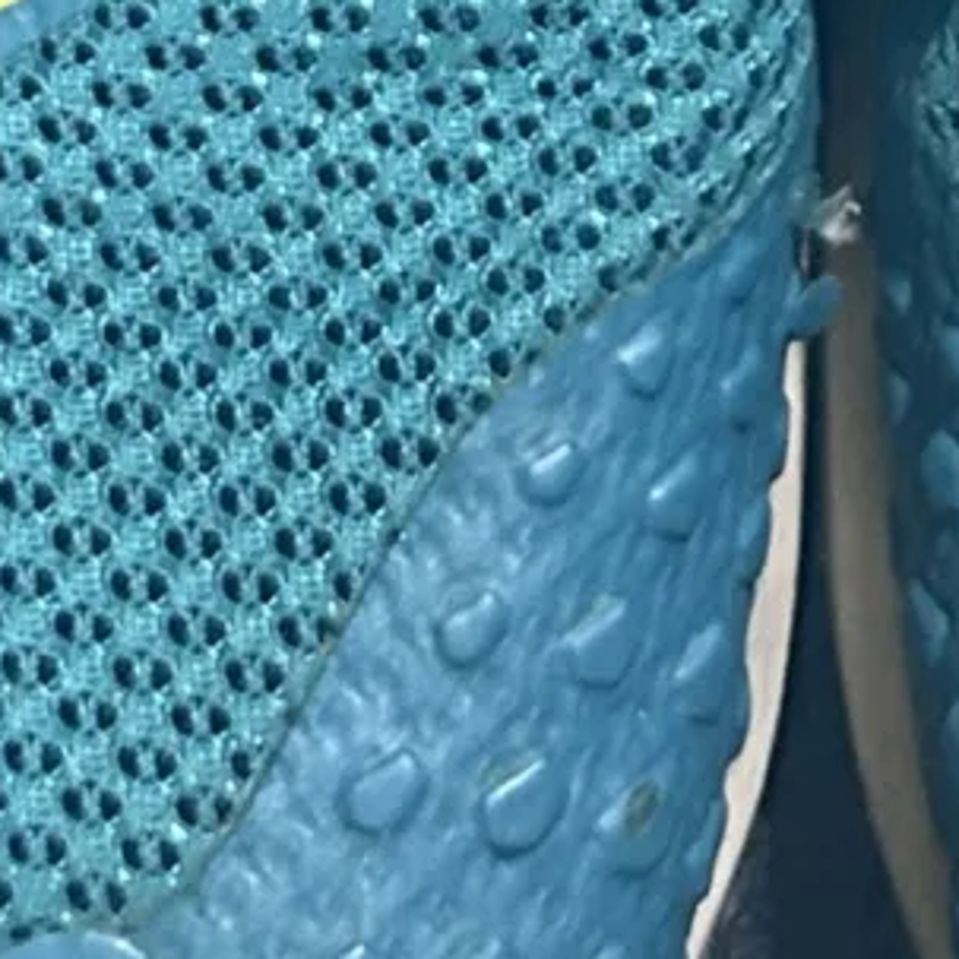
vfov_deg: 8.5
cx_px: 896
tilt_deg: -58.6
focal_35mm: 194
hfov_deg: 9.0
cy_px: -1092
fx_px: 6081
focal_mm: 5.7
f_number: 1.5
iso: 400
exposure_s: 1/33
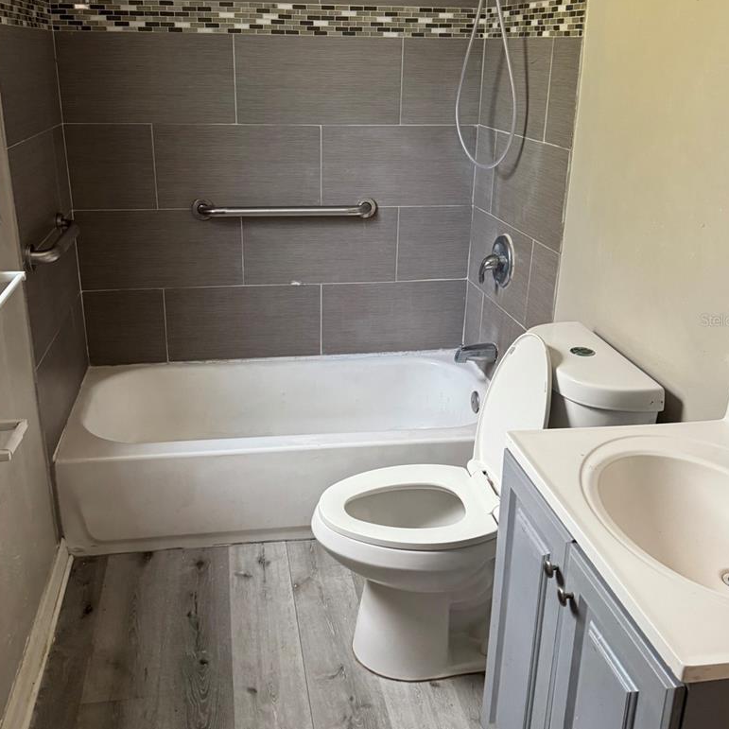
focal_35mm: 33
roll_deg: -1.2
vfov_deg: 49.6
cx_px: 342
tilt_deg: -18.4
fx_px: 786
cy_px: 320
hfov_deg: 49.7
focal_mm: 6.76
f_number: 1.78
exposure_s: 1/60
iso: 400
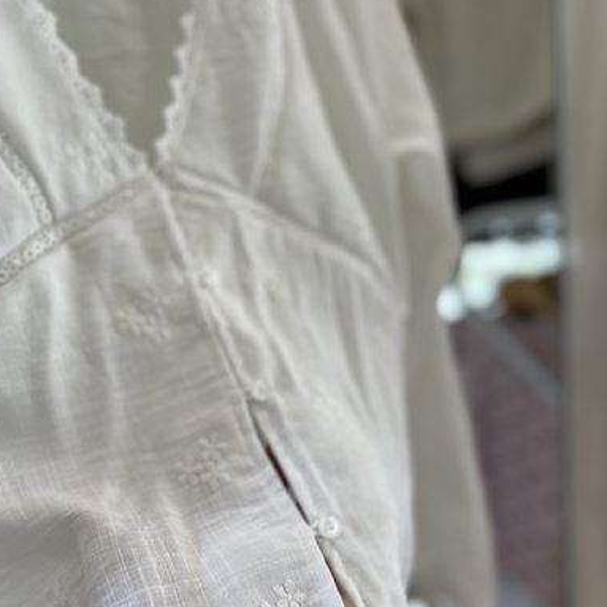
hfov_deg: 51.1
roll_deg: +5.4
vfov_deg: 50.7
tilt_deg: -12.2
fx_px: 635
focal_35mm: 32
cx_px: 295
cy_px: 373
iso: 64
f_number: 1.5
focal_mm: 5.7
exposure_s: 1/164
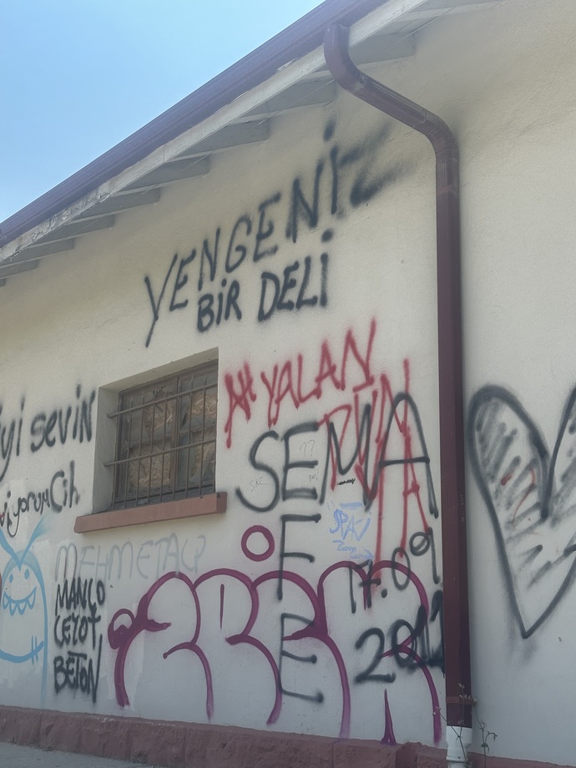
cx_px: 288
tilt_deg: +14.7
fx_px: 1065
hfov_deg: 30.3
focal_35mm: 48
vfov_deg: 39.7
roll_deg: -1.2
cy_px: 384
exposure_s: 1/2732
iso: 64
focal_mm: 6.86
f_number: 1.78
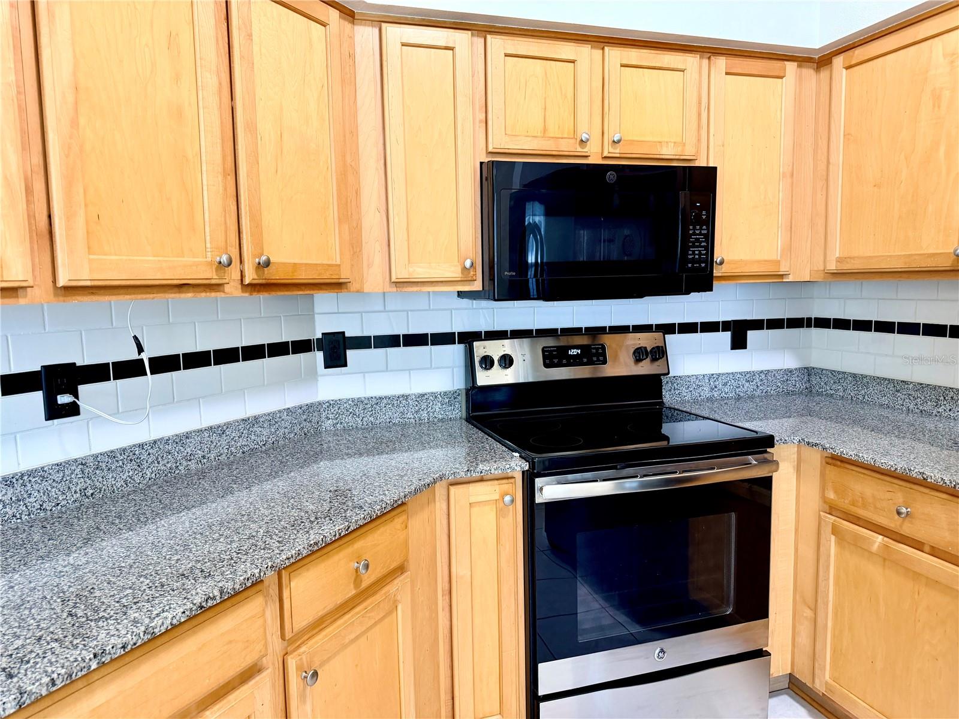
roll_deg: +1.8
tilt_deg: -5.3
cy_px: 360
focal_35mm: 24
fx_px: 665
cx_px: 480
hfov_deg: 71.6
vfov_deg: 56.8
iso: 200
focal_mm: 6.76
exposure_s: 1/60
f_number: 1.78
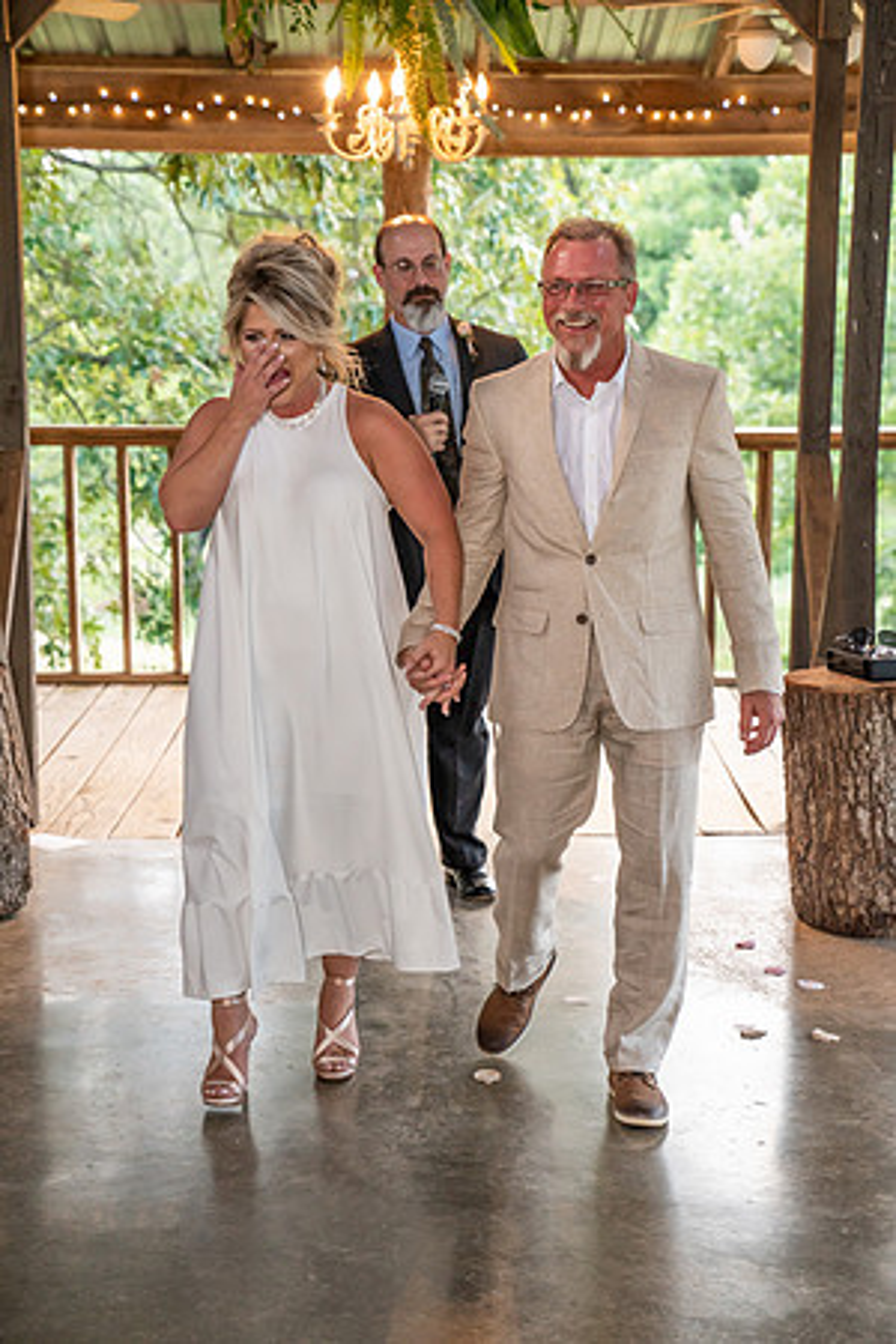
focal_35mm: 70
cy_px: 672
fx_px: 2613
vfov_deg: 28.8
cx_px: 448
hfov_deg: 19.5
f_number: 4.5
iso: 1600
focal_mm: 70
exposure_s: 1/125
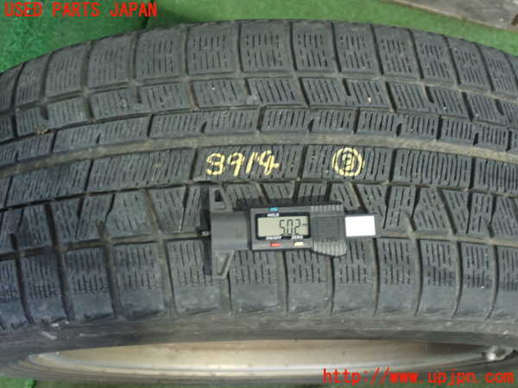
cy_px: 194
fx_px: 808
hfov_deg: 35.5
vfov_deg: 27.0
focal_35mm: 54
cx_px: 259
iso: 800
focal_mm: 9.65
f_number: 3.3
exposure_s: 1/13
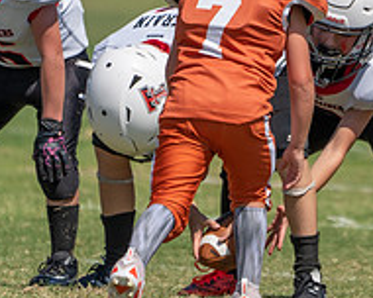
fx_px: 12651
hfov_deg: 1.7
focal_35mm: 1146
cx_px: 434
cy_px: 26
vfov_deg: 1.4
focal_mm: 400
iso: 160
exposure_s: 1/1000
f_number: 5.6
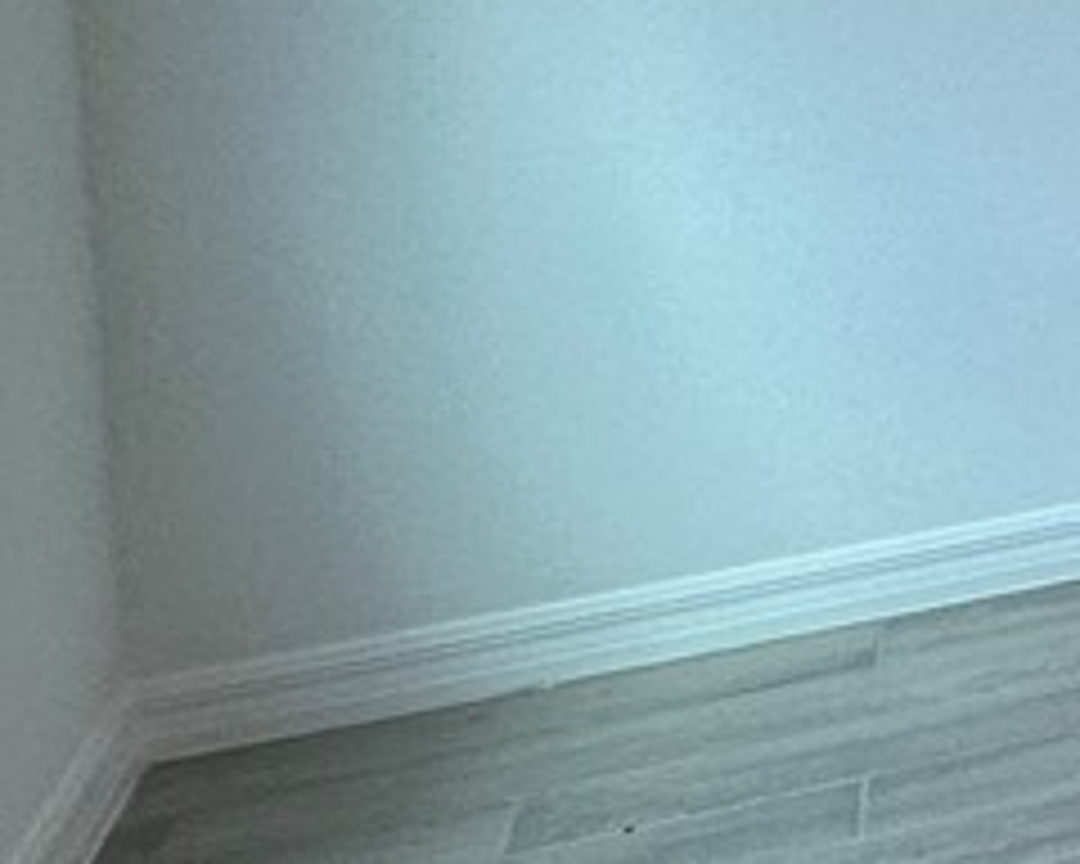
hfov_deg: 13.1
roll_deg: -0.2
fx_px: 2909
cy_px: -450
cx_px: 2844
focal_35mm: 91
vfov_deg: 15.5
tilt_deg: -3.0
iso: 80
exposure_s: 1/120
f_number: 2.2
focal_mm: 2.22
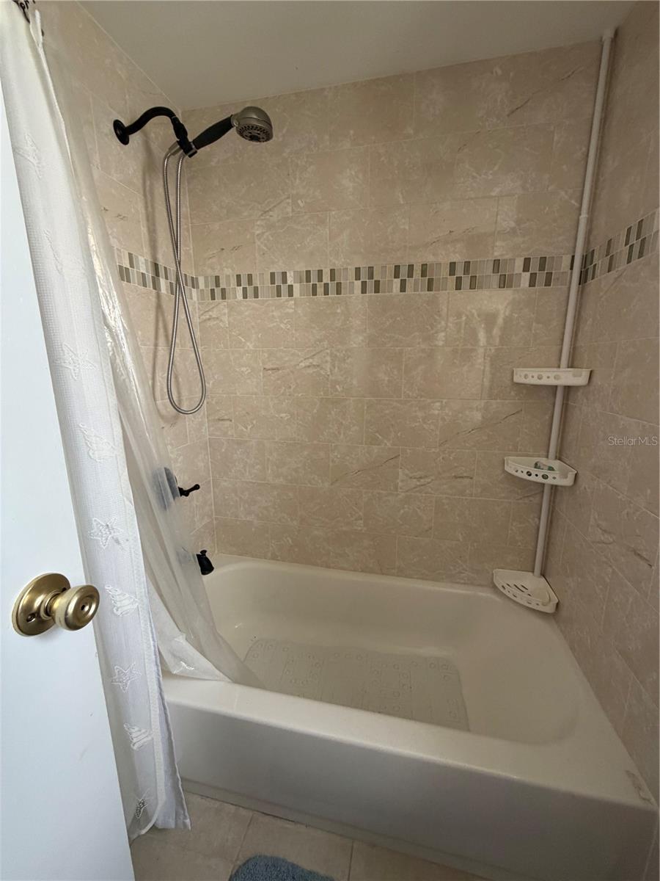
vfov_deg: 102.1
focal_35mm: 14
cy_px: 440
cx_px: 330
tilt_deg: -12.6
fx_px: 356
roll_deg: -0.5
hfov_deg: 85.7
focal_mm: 2.22
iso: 320
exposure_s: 1/112
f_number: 2.2
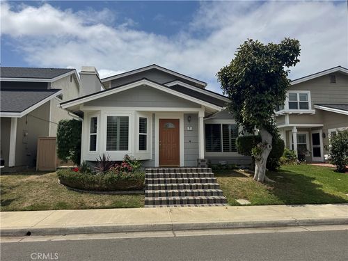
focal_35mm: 24
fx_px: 241
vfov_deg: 56.8
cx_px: 174
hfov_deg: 71.6
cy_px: 130
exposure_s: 1/7937
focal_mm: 6.76
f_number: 1.78
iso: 80
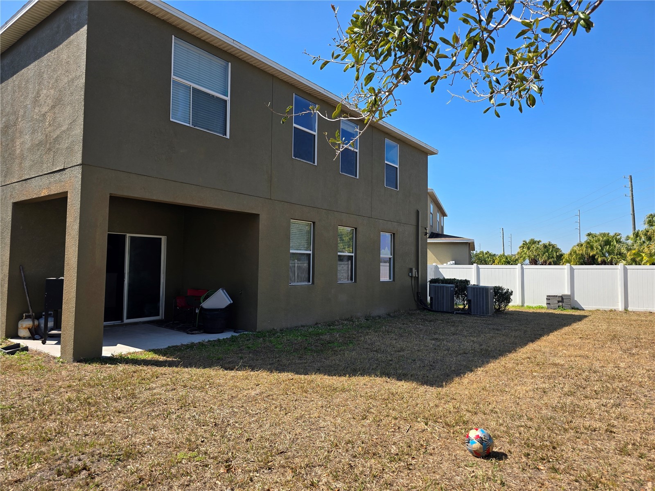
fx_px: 435
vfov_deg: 58.9
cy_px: 246
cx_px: 328
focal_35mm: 23
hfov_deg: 73.9
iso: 12
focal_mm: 6.3
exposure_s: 1/508
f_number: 1.7
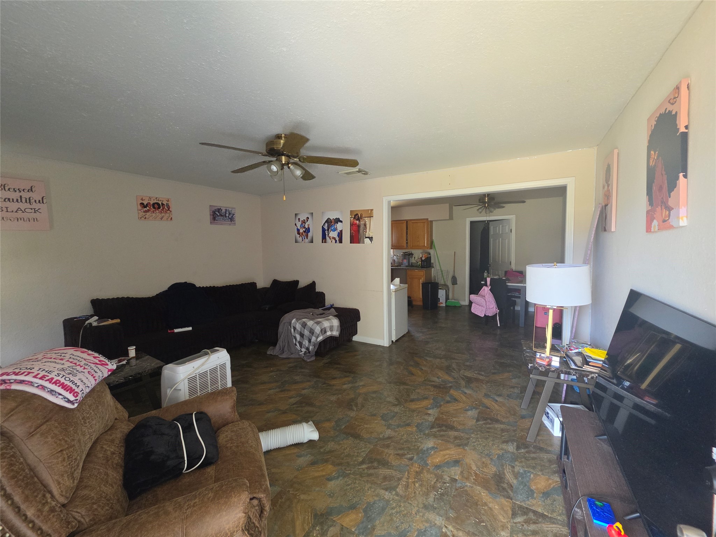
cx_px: 358
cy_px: 268
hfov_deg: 106.2
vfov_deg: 89.9
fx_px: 269
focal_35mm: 13
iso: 160
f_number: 1.9
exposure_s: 1/120
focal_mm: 2.2
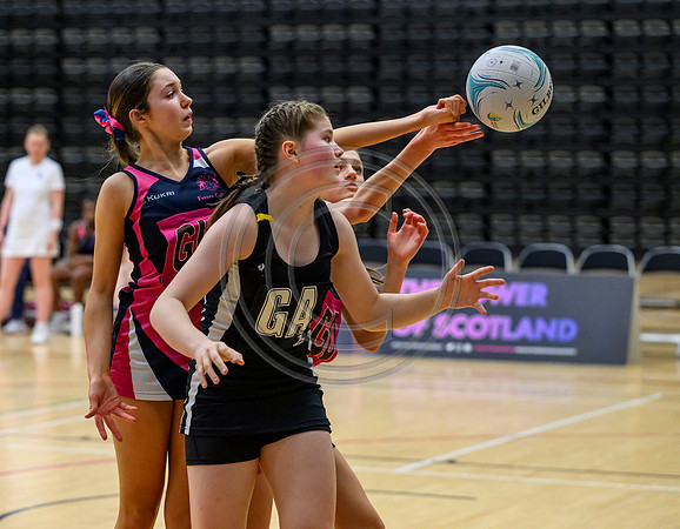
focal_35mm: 122
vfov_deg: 12.4
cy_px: 251
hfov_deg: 15.9
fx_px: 2432
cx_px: 263
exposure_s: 1/1000
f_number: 3.5
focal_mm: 105
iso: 6400
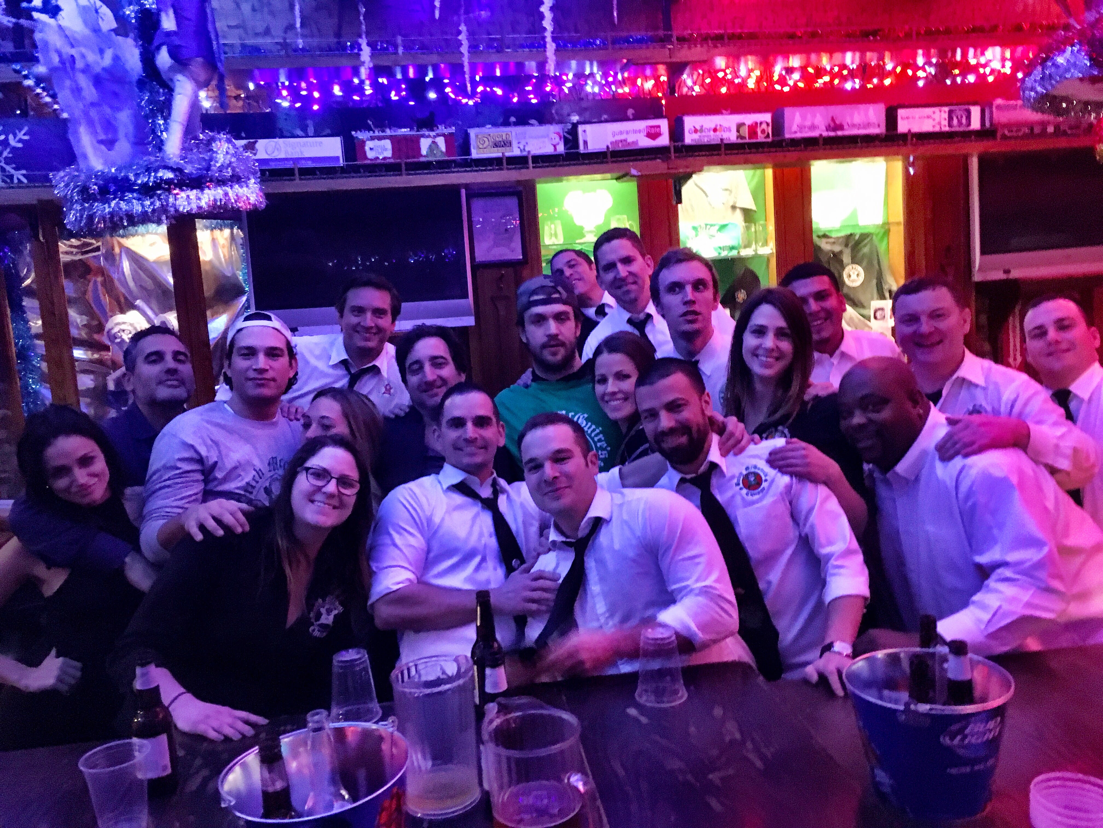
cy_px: 414
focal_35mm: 29
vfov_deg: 48.2
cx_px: 552
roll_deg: +4.9
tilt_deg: -6.8
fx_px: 924
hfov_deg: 61.7
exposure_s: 1/15
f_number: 2.2
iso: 640
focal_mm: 4.15
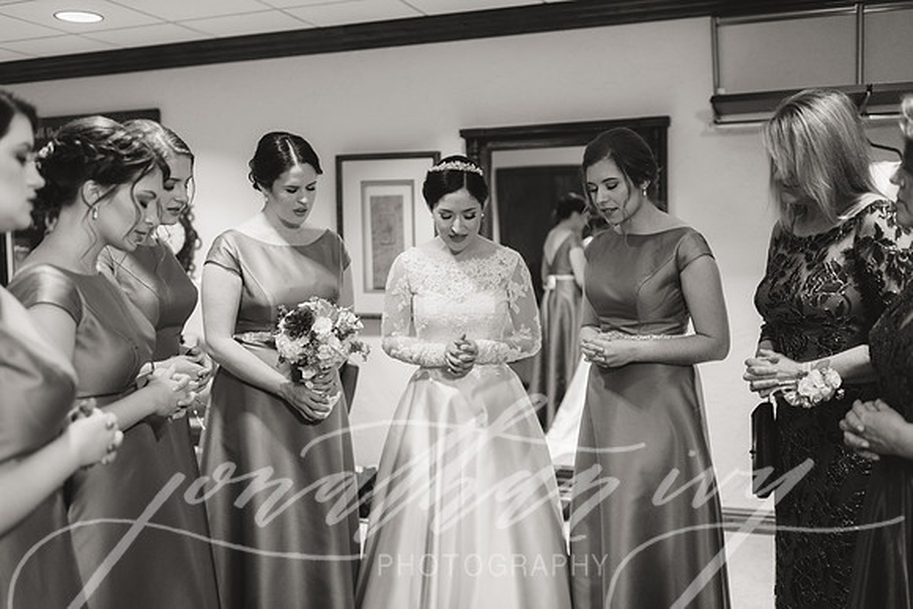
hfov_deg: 54.4
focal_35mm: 35
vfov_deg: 37.9
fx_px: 888
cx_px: 456
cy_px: 304
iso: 1250
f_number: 2
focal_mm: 35
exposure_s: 1/125
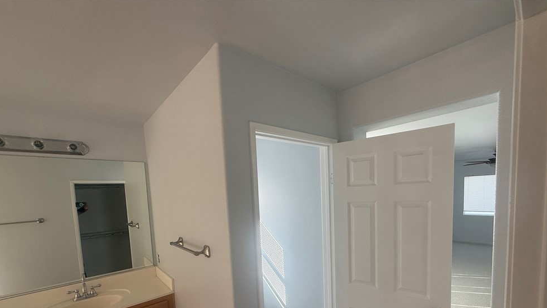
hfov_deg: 99.4
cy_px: 213
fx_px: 232
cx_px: 276
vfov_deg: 64.7
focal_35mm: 16
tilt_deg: -4.7
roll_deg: +2.1
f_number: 2.2
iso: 80
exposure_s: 1/99
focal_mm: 2.22
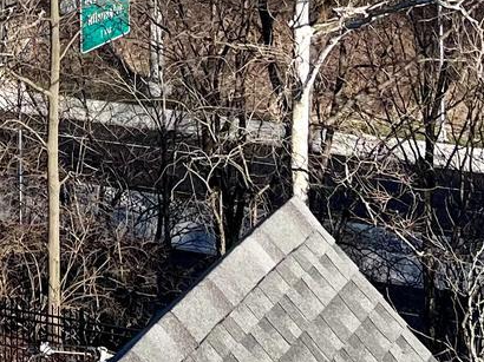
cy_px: -389
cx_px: -58
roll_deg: +0.7
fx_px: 1817
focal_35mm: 130
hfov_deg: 14.8
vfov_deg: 10.4
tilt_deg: +1.6
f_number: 1.5
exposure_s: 1/4630
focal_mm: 5.7
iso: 50
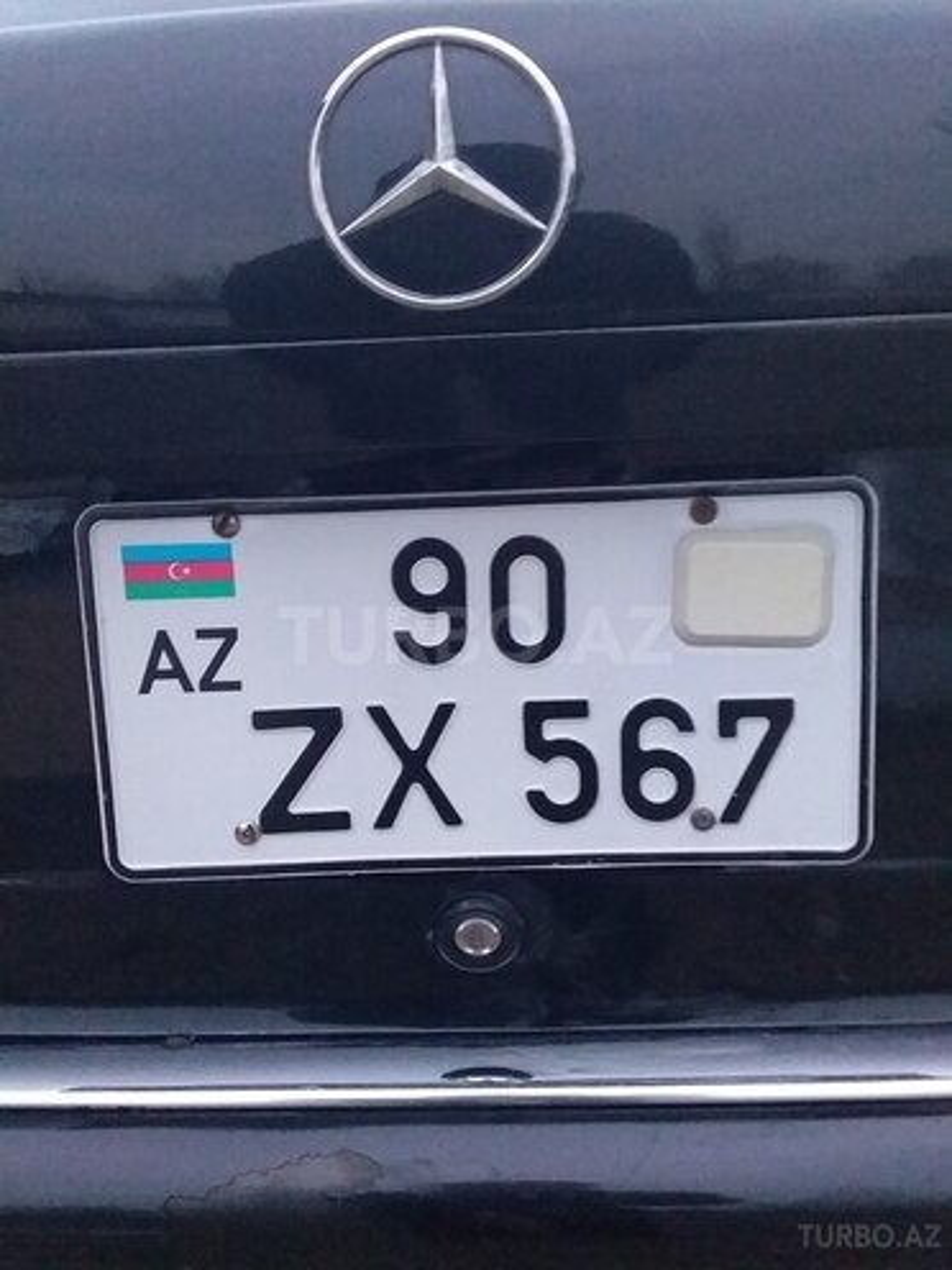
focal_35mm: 31
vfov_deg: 58.4
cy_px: 635
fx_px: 1137
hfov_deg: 45.4
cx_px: 476
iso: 320
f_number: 2.2
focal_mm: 3.3
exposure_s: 1/20
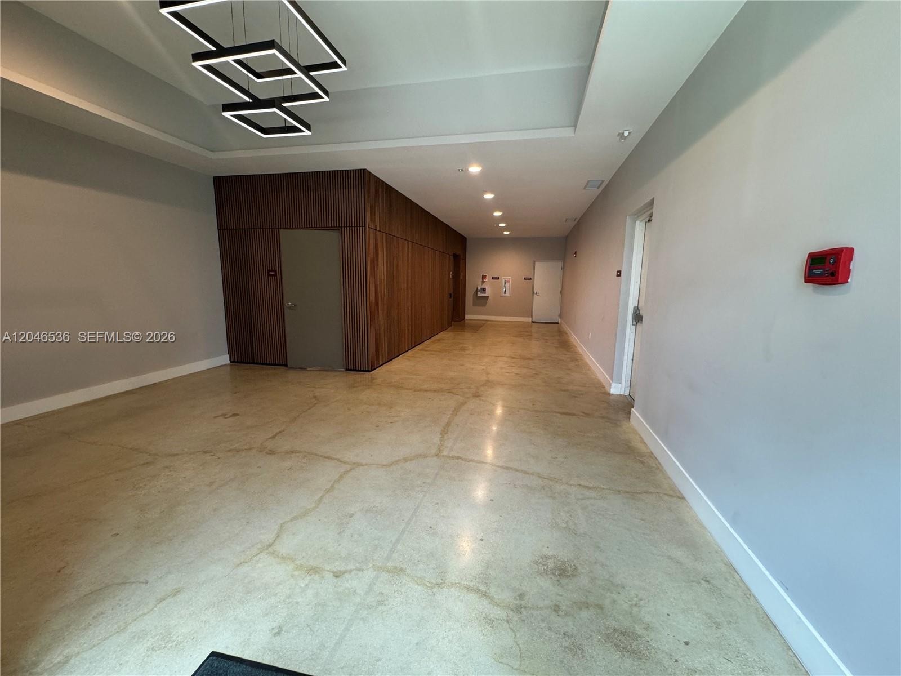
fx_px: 364
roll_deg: -0.7
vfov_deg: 85.7
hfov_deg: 102.1
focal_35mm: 14
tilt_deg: -9.3
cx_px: 450
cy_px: 338
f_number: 2.2
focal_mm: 2.22
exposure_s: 1/60
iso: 200
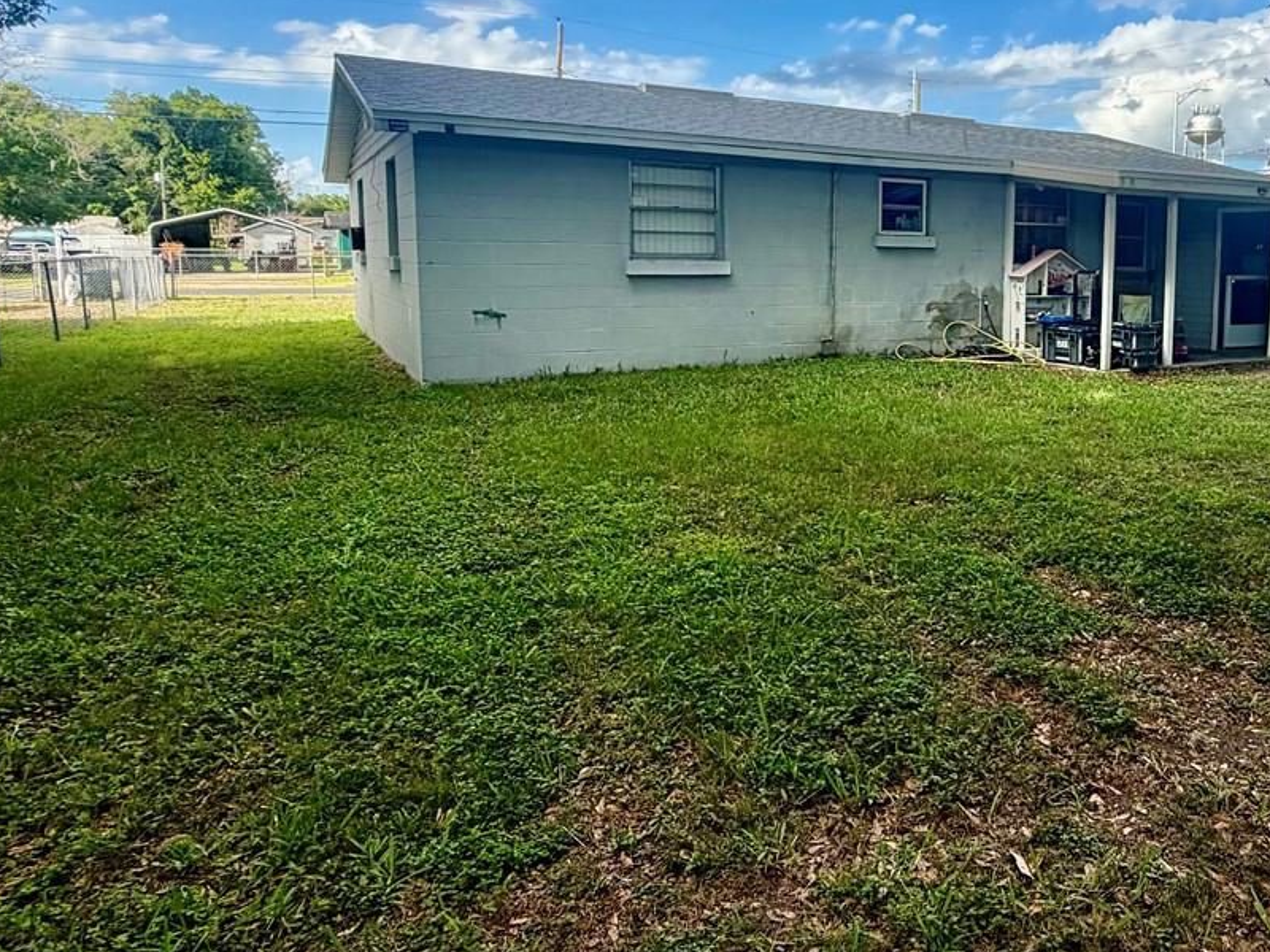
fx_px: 1027
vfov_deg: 49.3
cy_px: 359
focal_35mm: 28
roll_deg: -0.1
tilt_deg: -6.1
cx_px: 946
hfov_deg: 60.1
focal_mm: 2.22
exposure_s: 1/554
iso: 40
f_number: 2.2
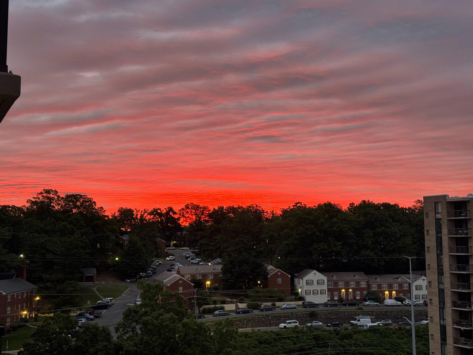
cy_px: 178
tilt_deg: +5.5
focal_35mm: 48
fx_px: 656
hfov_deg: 39.7
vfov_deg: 30.3
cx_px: 236
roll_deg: +0.6
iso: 250
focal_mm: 6.76
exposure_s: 1/59
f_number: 1.78
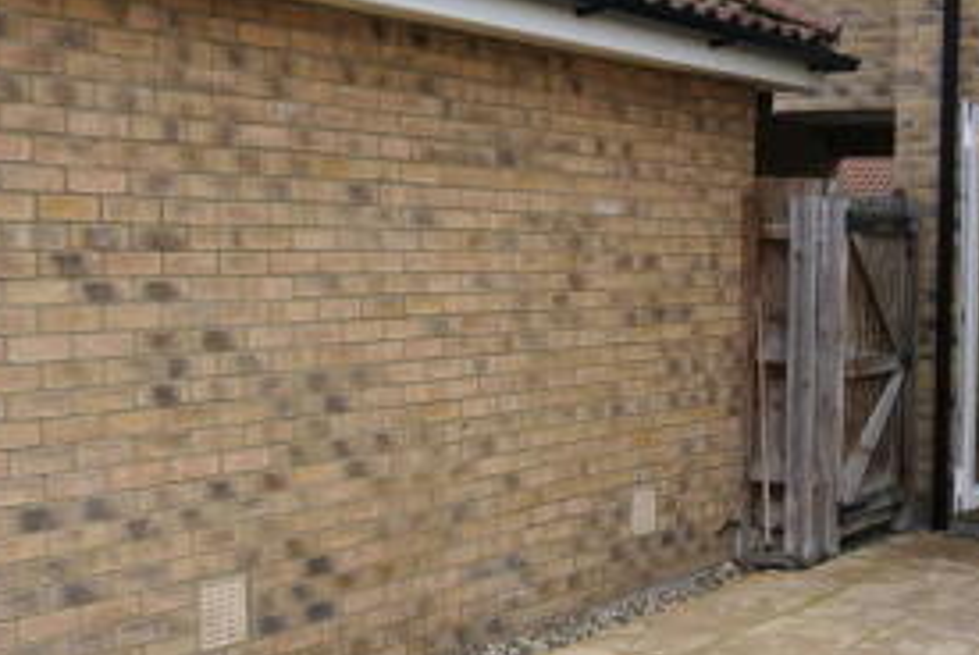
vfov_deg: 21.1
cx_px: 657
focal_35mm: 64
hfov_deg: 31.1
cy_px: 511
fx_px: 1742
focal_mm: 10
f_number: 4
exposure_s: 1/60
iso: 100
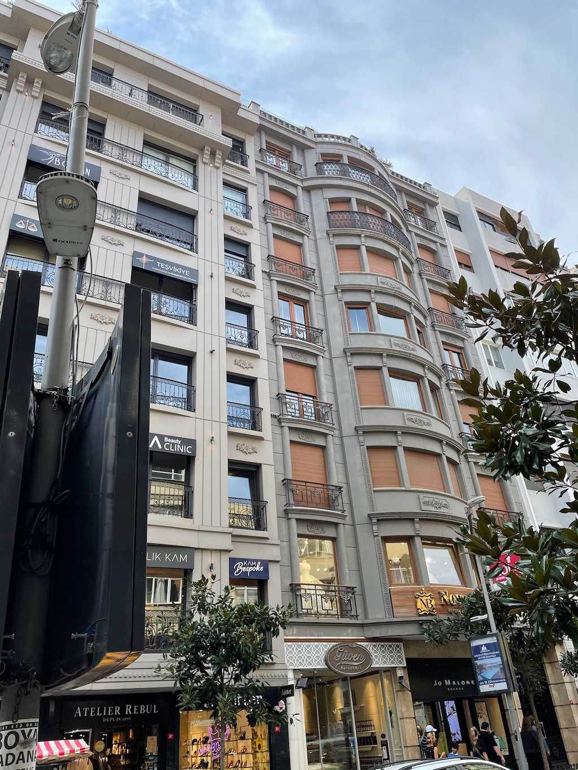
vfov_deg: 67.3
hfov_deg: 53.0
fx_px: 579
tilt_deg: +33.8
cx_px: 289
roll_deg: +4.9
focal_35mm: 26
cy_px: 385
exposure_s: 1/1062
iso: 32
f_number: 1.6
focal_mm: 4.2
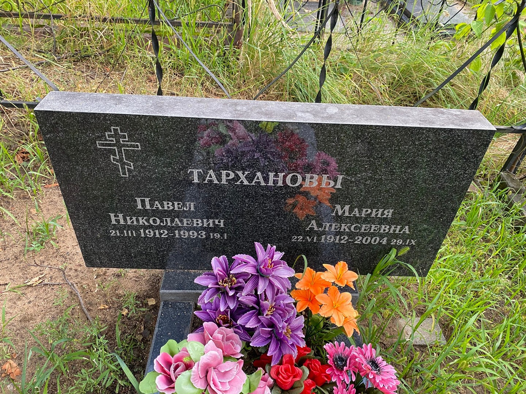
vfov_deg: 53.1
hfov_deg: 67.3
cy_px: 197
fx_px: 395
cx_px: 263
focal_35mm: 26
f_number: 1.8
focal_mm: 4.25
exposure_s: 1/85
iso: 125
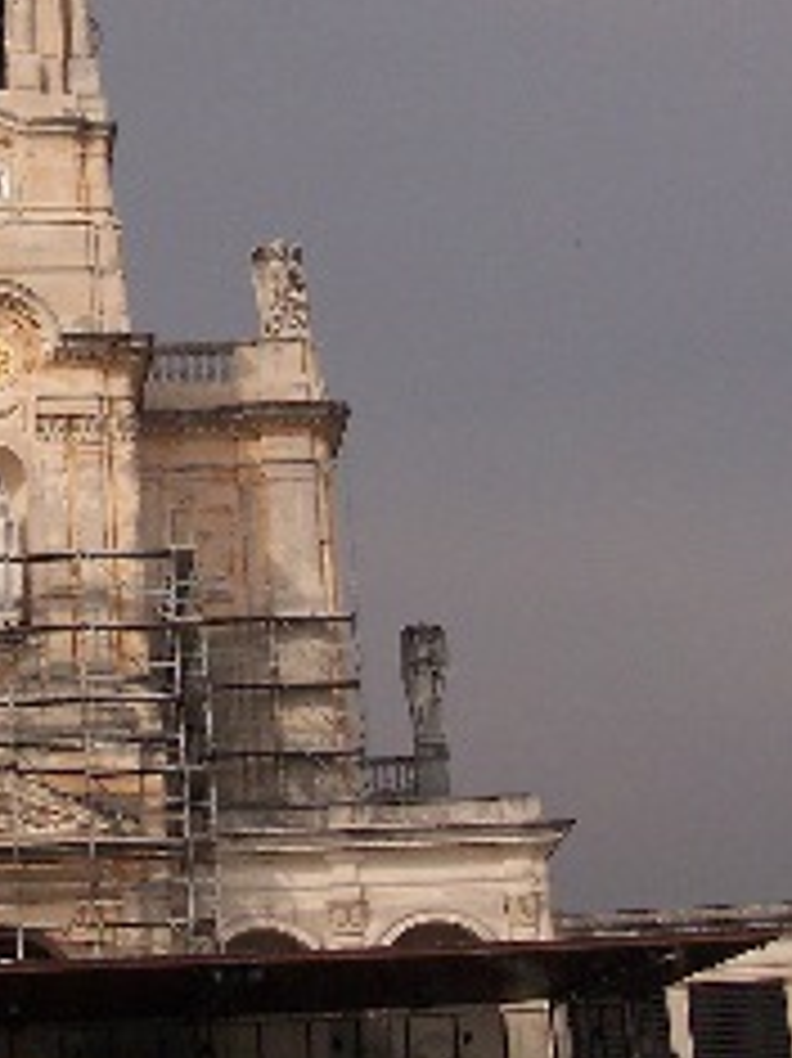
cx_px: 43
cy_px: 234
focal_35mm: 97
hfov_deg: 15.0
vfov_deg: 20.1
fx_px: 2962
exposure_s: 1/1000
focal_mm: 8
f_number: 4.8
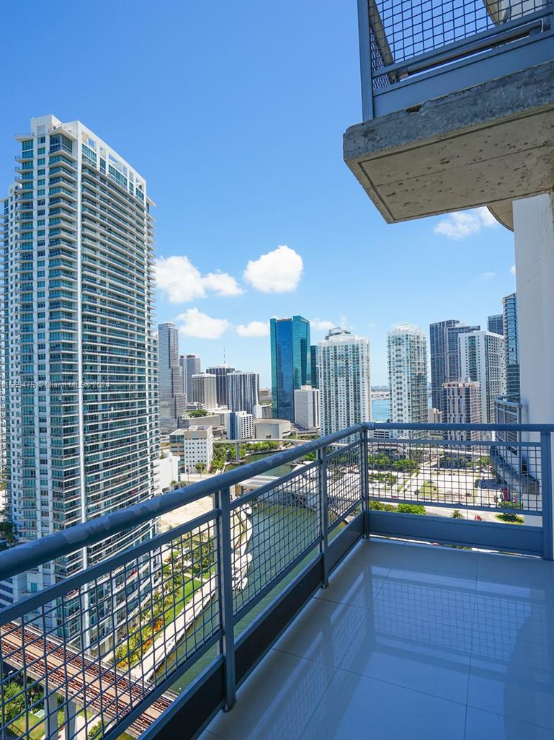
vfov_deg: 87.7
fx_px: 384
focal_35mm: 18
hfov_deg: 71.6
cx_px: 282
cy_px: 385
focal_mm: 16
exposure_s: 1/125
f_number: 11
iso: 100
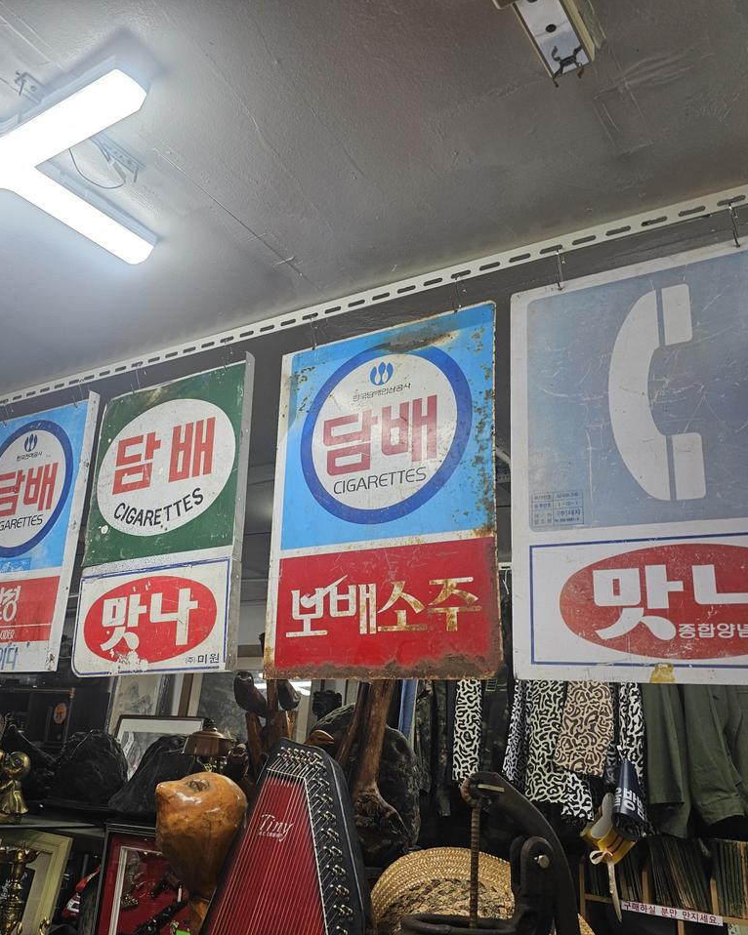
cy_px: 468
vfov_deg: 58.8
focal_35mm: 30
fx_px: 830
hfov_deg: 47.9
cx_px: 264
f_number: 1.7
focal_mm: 6.3
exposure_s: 1/120
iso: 50
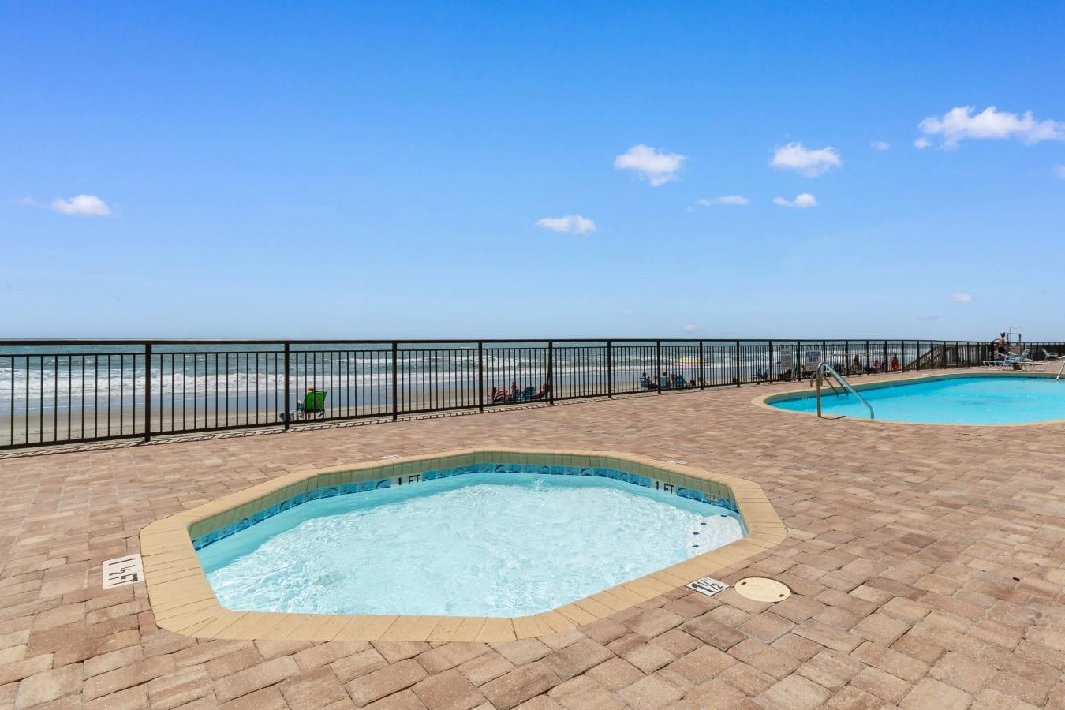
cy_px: 331
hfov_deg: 89.3
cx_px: 618
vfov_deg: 67.3
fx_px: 532
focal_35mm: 18
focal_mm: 10
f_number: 13
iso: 100
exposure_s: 1/640
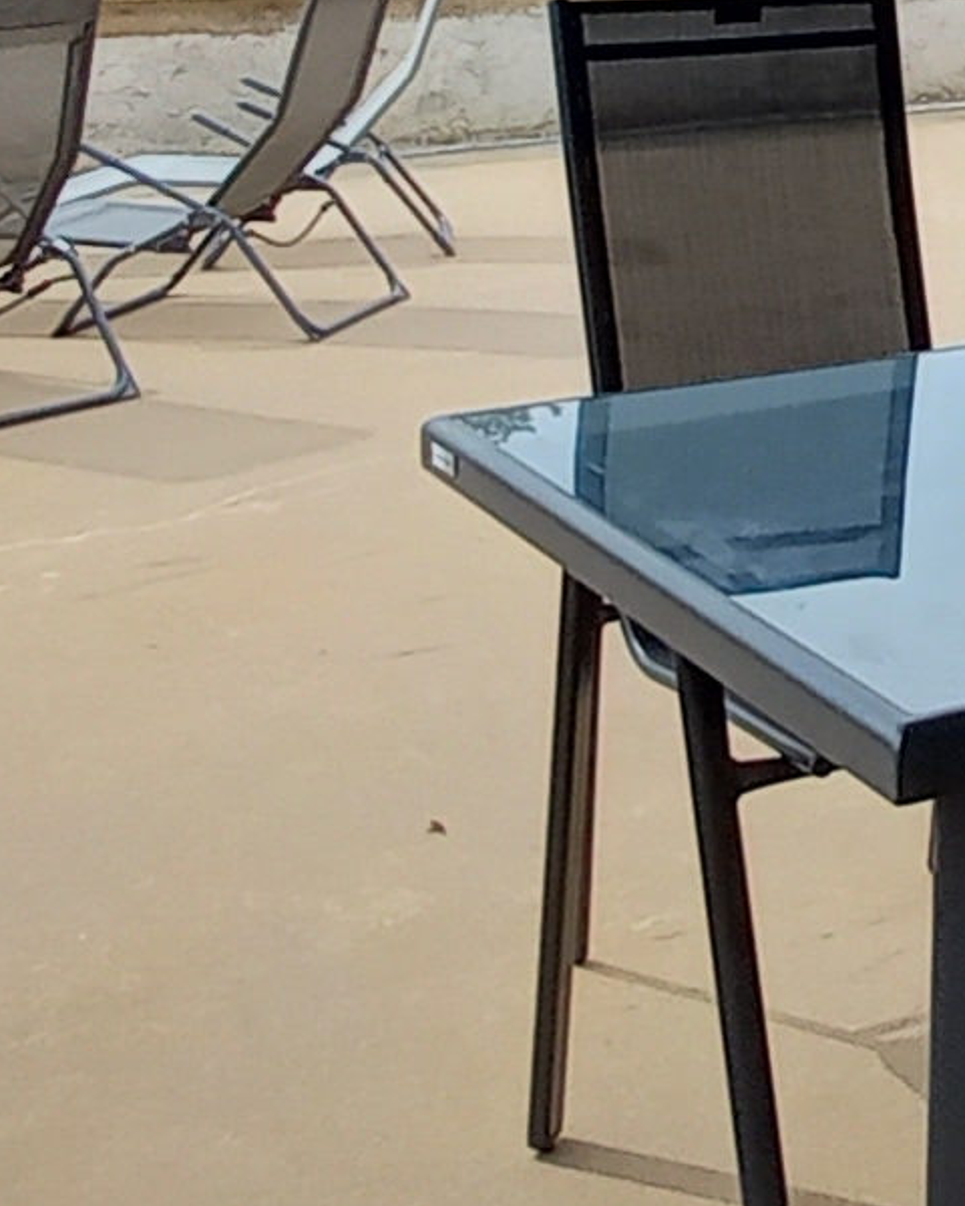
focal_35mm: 69
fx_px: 2463
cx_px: 1202
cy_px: 70
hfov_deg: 20.5
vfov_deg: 26.4
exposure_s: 1/445
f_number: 2.2
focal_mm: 1.42
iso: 40
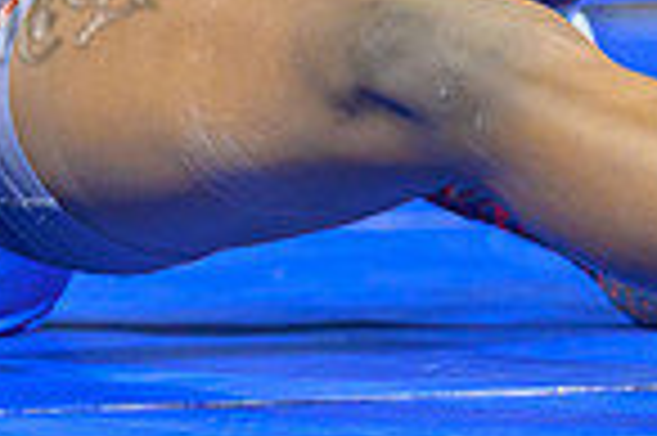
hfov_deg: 2.1
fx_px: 17792
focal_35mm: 976
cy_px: -3
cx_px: -820
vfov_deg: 1.4
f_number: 2.8
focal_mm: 190
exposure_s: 1/800
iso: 4000
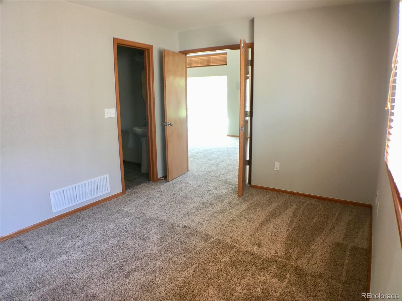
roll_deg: +0.4
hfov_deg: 61.7
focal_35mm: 29
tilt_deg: -12.1
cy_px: 150
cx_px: 201
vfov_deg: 48.2
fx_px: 337
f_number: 2.2
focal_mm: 4.15
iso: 100
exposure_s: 1/30
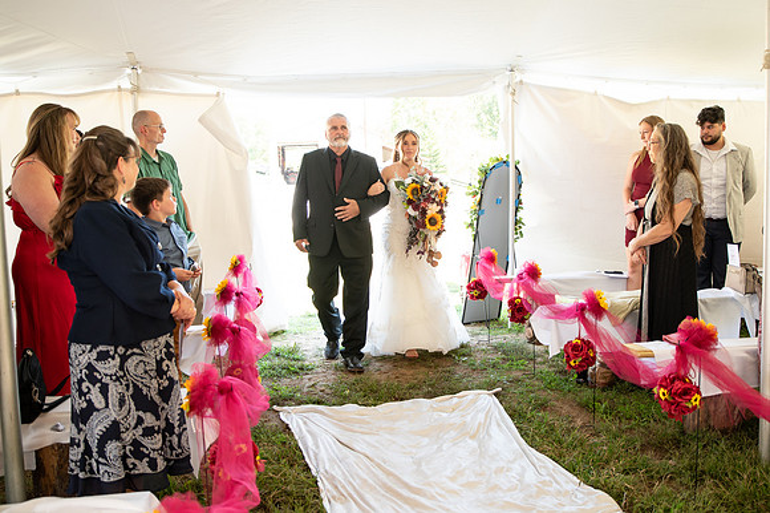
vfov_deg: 38.2
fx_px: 740
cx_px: 408
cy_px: 241
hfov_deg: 54.9
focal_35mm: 35
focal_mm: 29
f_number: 2.8
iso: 320
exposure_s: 1/200
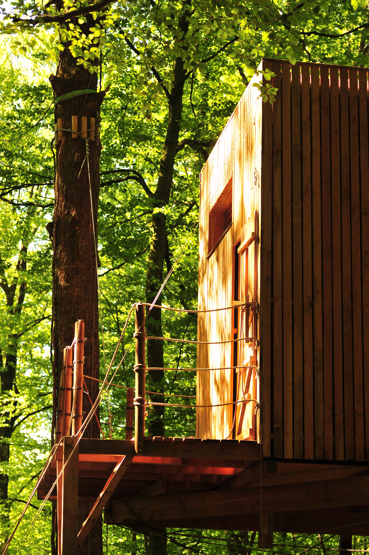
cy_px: 278
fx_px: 1385
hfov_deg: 15.2
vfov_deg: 22.6
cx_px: 184
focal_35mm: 90
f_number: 5.6
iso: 200
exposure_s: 1/125
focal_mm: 90
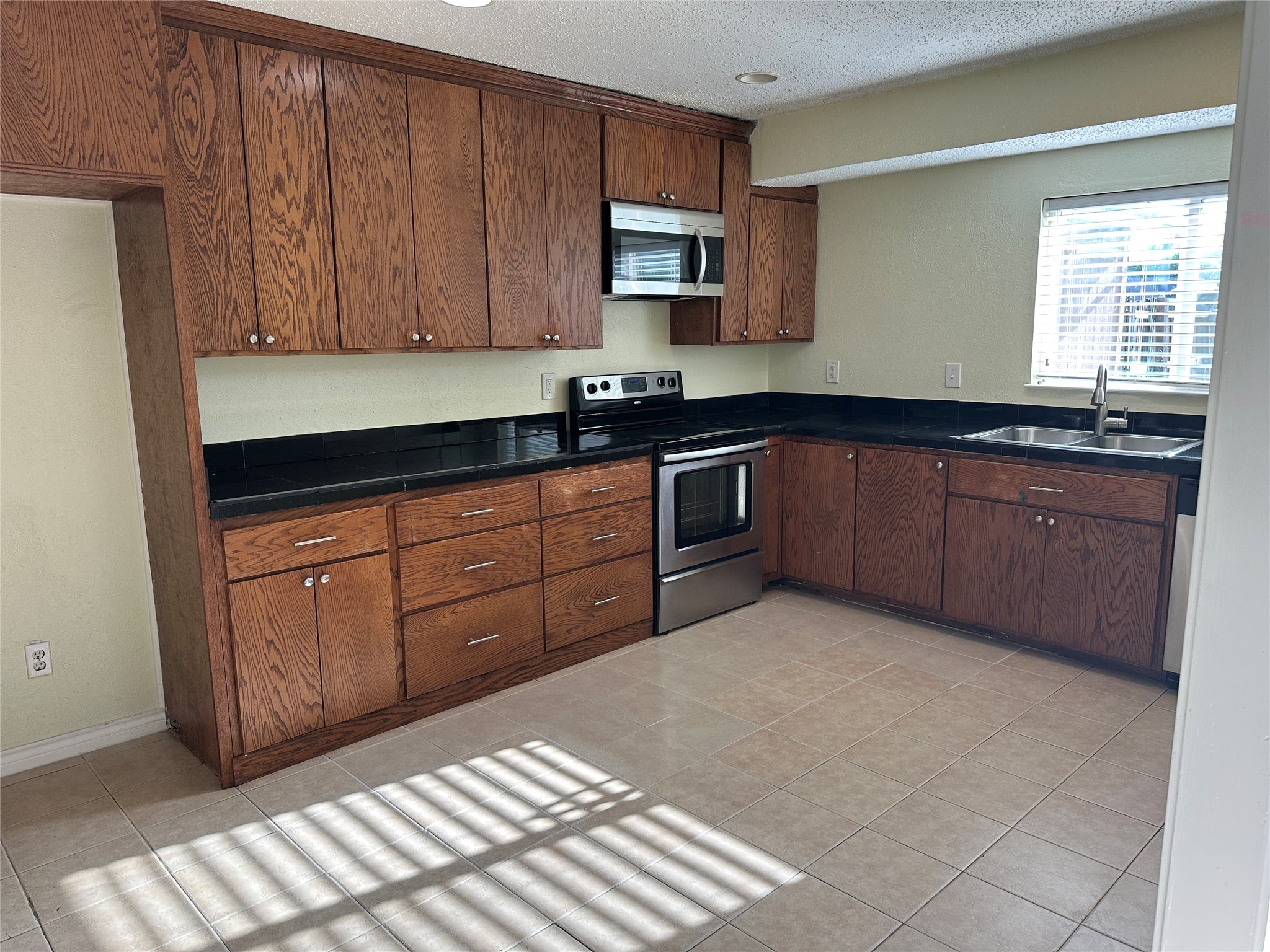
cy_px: 476
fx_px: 881
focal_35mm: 24
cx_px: 635
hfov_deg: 71.6
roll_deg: +0.8
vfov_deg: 56.8
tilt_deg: -9.8
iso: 100
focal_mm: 6.86
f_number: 1.78
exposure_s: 1/120
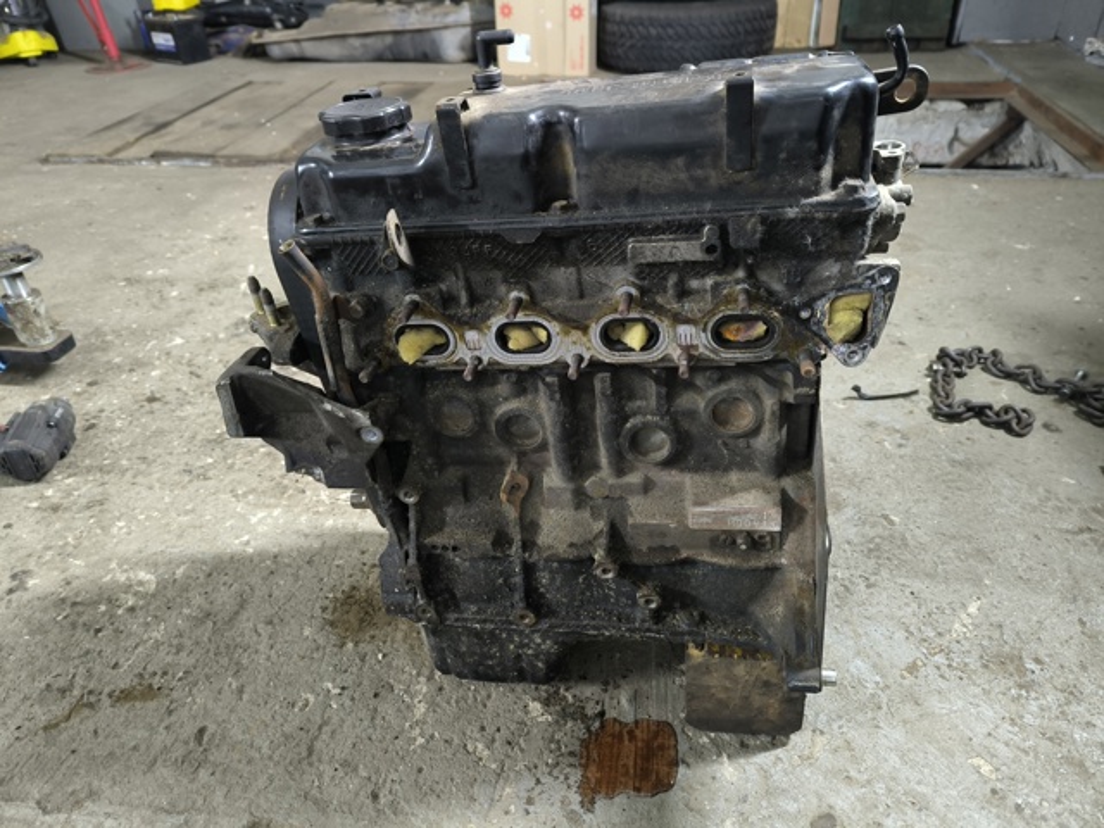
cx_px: 552
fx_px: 765
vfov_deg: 56.8
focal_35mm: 24
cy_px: 414
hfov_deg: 71.6
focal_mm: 6.92
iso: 1000
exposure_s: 1/25
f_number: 1.9
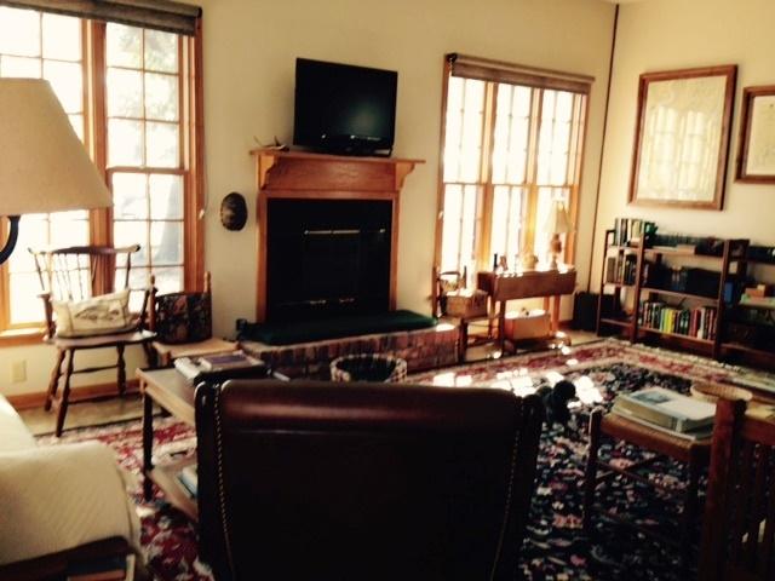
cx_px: 388
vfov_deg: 42.9
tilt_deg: -9.7
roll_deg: -1.9
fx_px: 739
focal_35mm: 33
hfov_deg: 55.4
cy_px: 290
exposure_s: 1/20
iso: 50
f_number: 2.4
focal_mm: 4.12
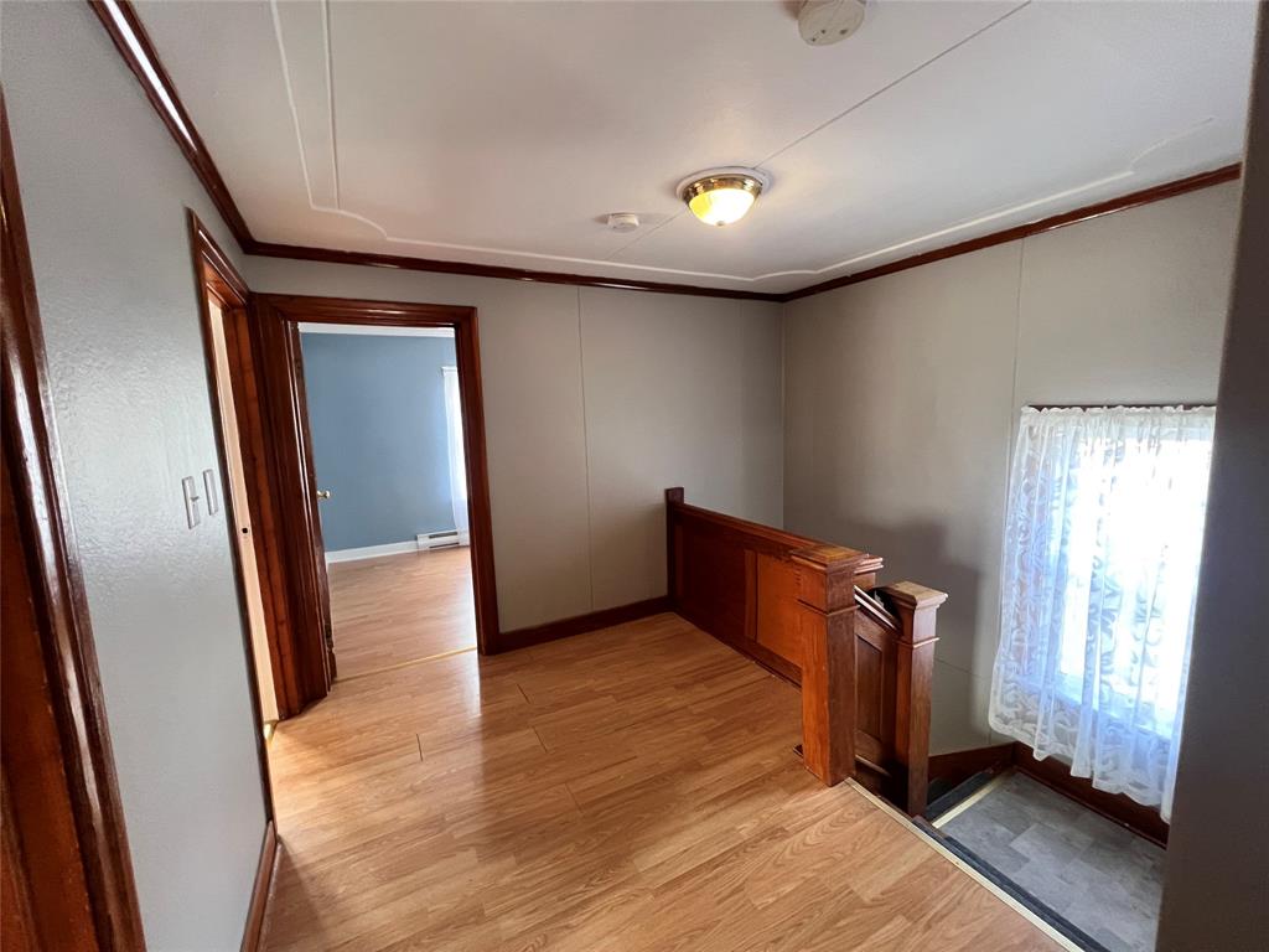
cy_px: 476
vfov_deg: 89.9
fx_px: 477
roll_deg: +1.6
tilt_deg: -7.0
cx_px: 634
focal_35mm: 13
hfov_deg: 106.2
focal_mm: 1.57
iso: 400
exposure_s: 1/60
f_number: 1.8
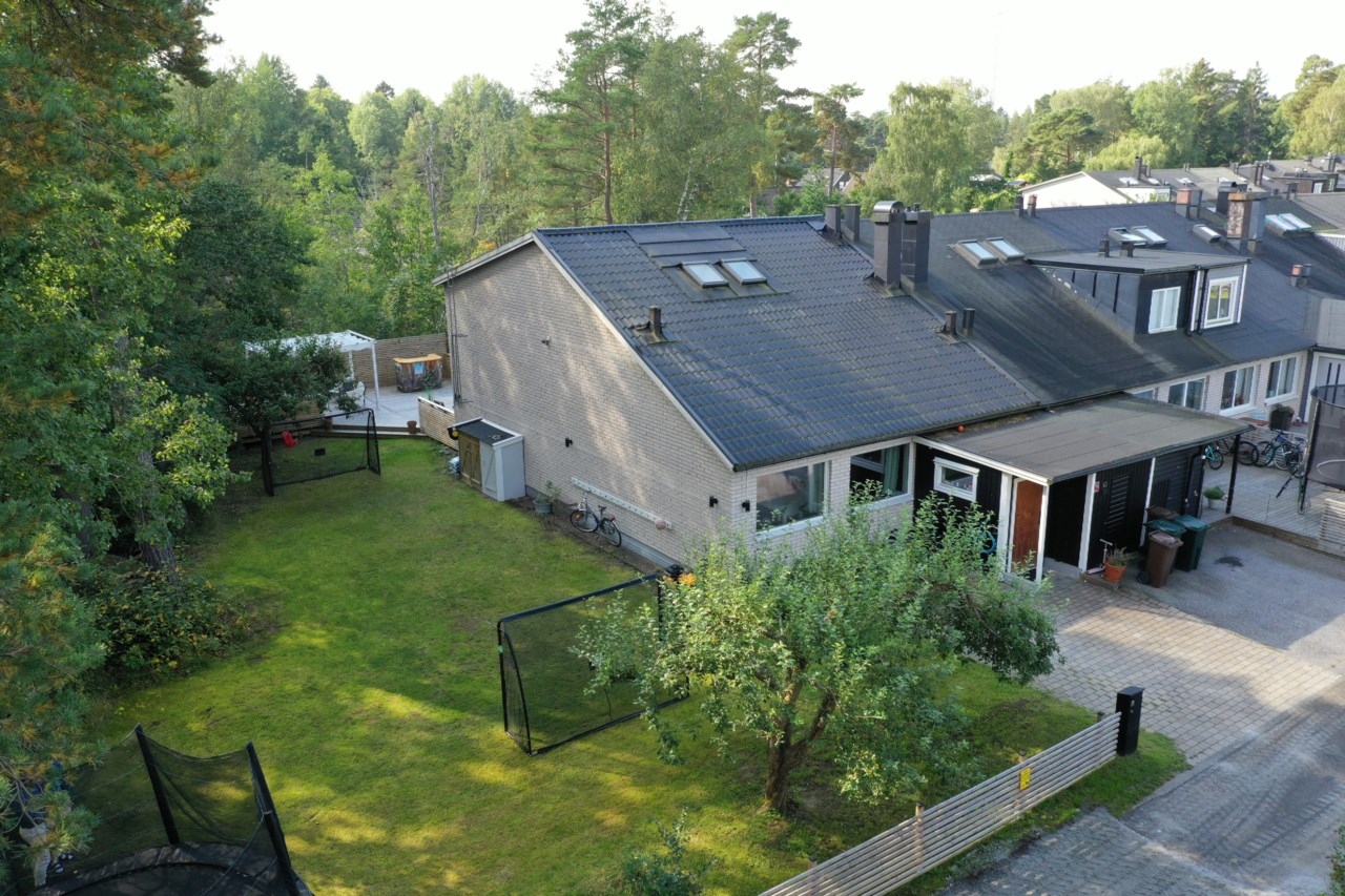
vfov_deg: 46.4
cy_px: 448
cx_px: 672
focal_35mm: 28
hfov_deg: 65.5
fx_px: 1046
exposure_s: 1/80
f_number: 6.3
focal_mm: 10.26
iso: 100
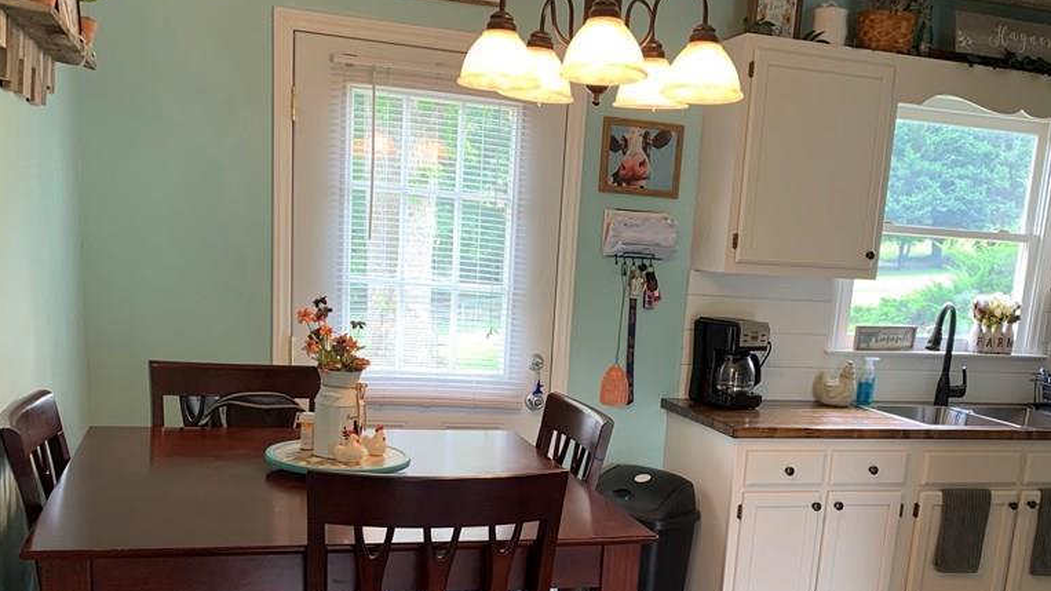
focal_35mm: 38
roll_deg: -4.9
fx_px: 1059
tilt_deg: -12.9
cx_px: 592
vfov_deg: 30.1
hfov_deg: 52.6
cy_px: 512
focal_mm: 4.25
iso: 100
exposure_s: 1/60
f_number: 1.8
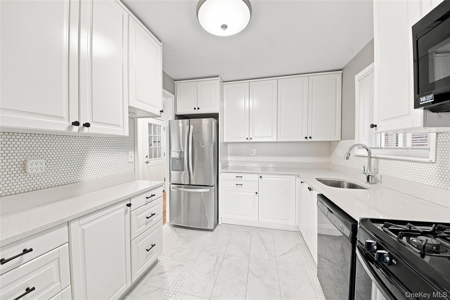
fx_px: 150
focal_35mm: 12
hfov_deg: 112.6
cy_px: 150
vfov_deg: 90.0
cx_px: 225
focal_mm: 8
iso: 400
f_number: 9
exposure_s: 1/400
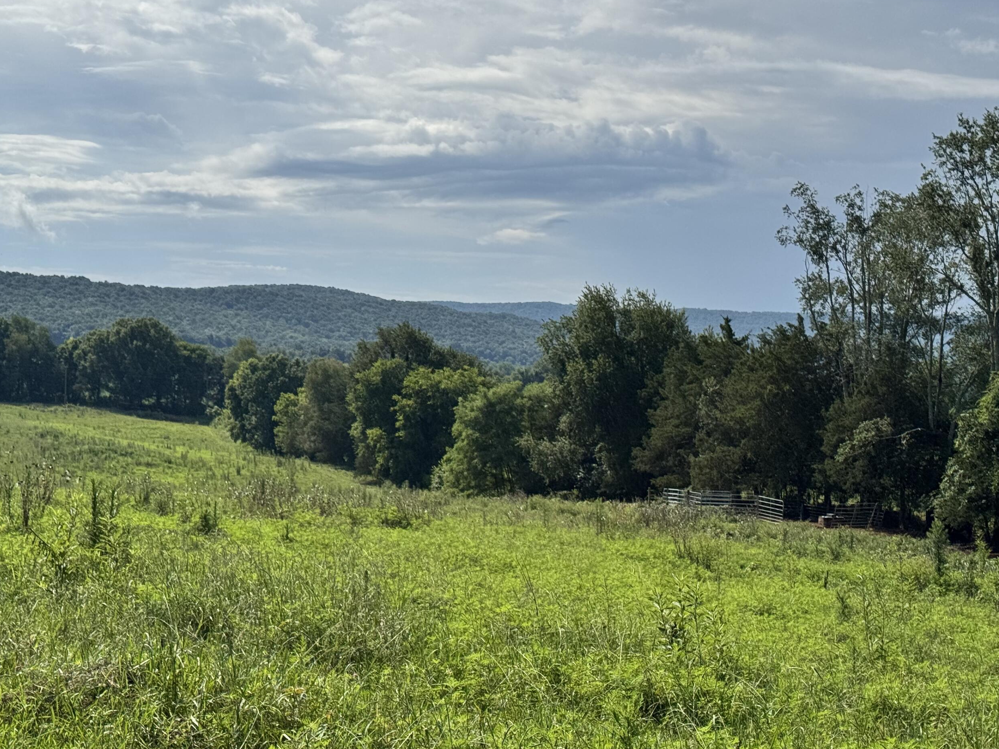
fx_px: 1674
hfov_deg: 33.2
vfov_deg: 25.2
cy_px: 376
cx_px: 419
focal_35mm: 58
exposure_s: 1/15385
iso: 80
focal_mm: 6.76
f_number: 1.78
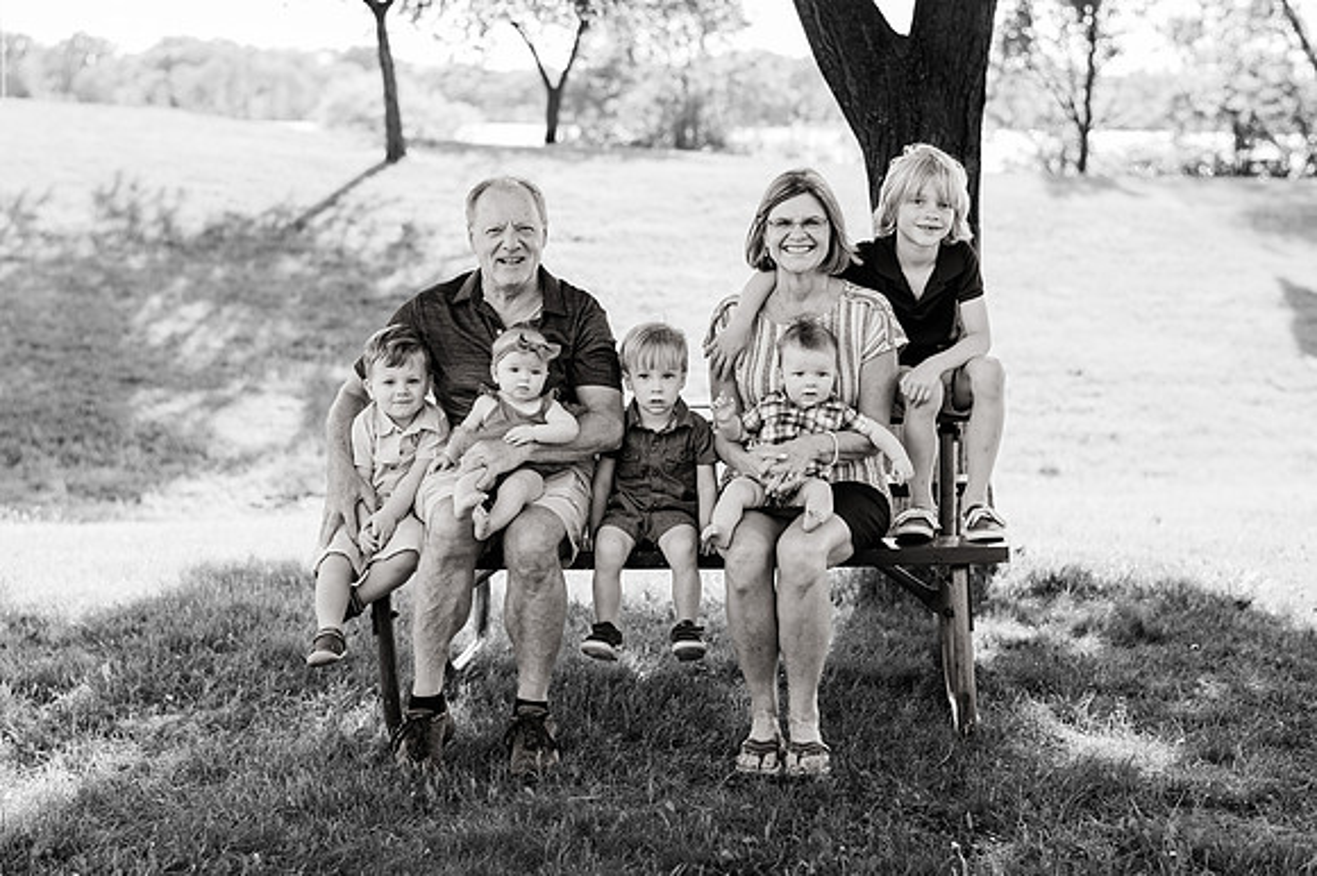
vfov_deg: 20.6
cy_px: 416
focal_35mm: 66
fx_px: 2406
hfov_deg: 30.6
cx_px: 590
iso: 160
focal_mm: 58
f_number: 2.8
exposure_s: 1/500
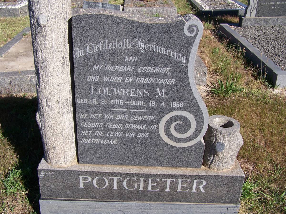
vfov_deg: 37.7
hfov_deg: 49.0
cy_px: 107
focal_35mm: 38
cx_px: 143
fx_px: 314
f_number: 4
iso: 80
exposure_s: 1/750
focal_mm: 6.3
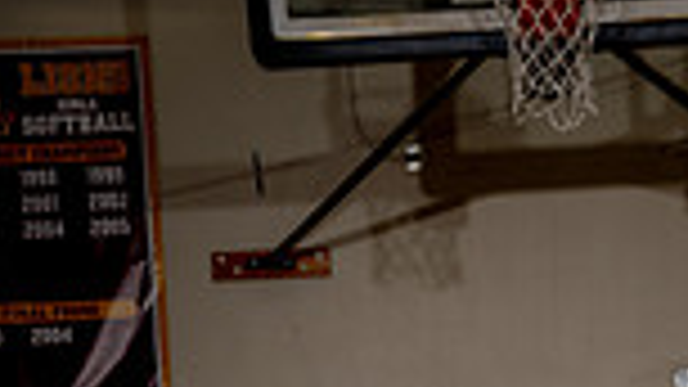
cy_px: 1004
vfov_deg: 8.9
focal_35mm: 120
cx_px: 513
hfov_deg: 17.8
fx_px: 2189
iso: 100
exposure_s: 1/250
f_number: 6.3
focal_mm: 39
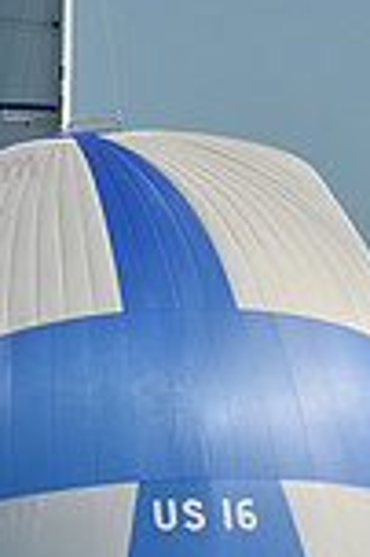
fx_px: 11789
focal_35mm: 763
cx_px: 229
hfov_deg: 1.8
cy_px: 696
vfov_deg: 2.7
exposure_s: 1/1000
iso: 250
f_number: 9
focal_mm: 200
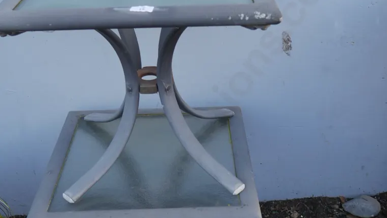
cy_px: 144
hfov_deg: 41.3
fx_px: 513
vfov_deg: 23.9
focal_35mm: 50
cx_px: 195
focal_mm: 17
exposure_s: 1/100
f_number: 4
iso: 200
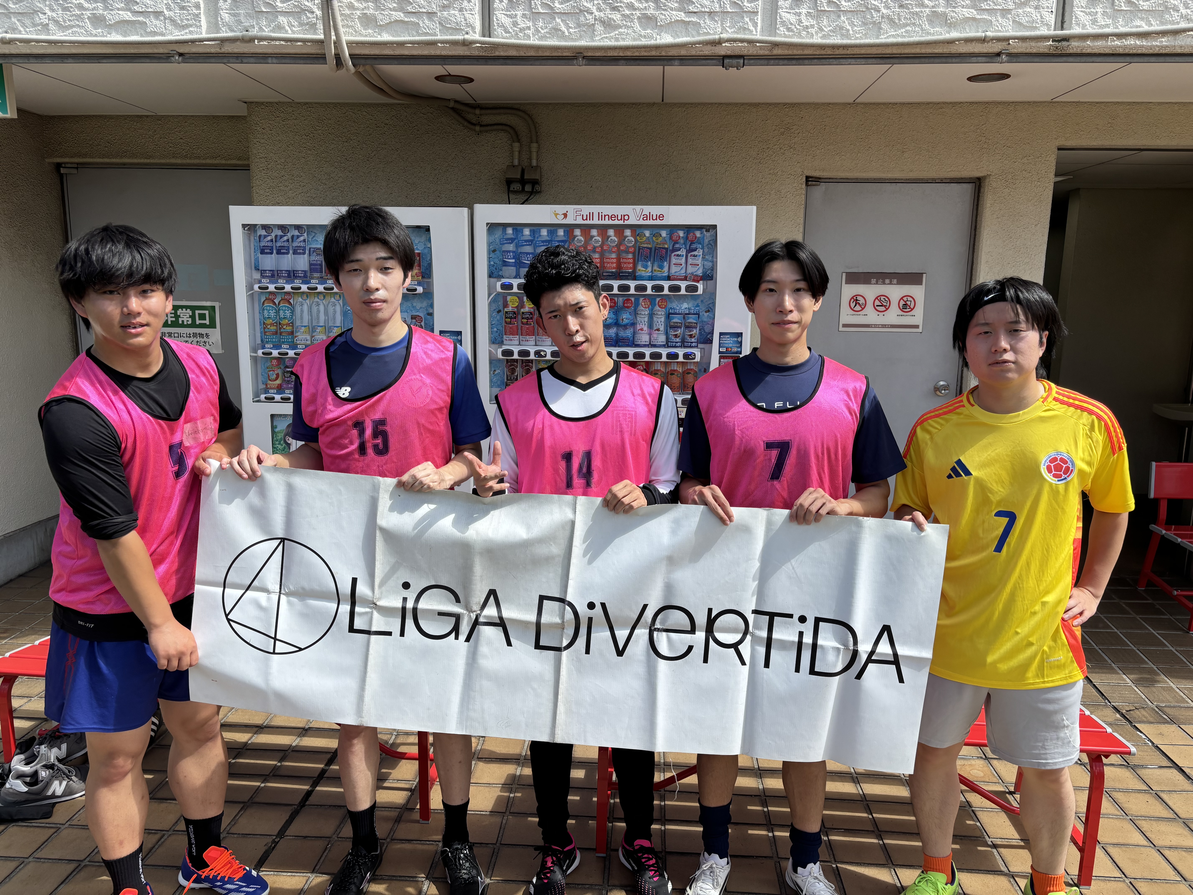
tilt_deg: -11.1
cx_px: 596
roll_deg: -0.6
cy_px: 448
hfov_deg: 67.3
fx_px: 896
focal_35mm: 26
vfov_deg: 53.1
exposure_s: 1/2024
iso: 50
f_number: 1.6
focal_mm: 5.96
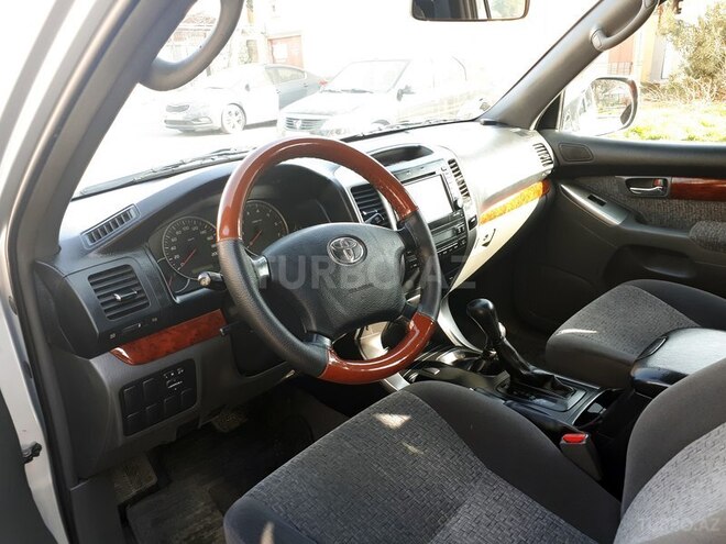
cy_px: 272
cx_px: 363
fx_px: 566
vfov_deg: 51.4
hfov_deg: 65.3
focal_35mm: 27
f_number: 1.9
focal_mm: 3.6
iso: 50
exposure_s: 1/50
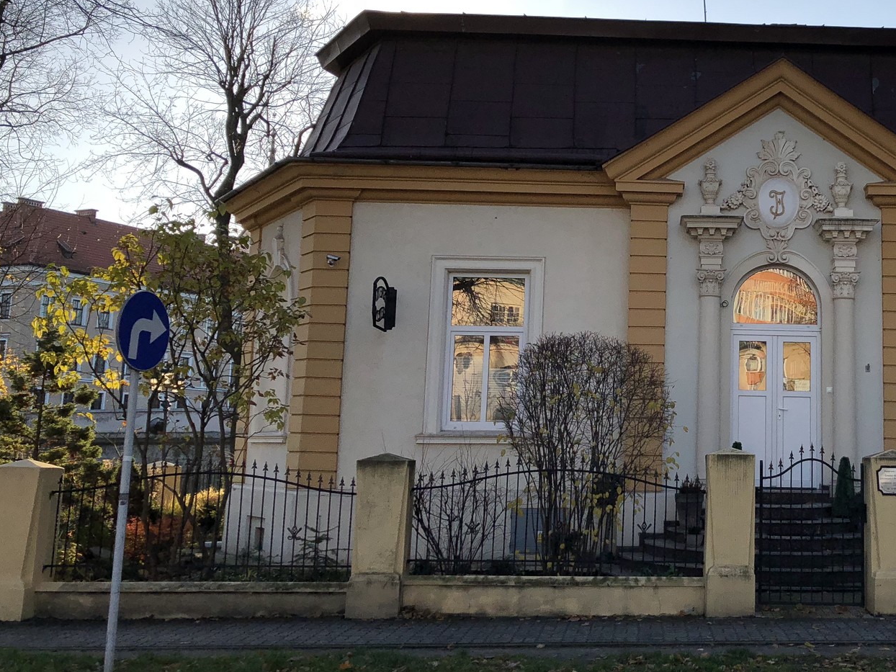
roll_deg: +0.0
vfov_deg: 30.8
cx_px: 712
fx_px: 1217
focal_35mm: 47
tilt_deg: +8.9
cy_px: 287
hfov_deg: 38.9
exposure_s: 1/1056
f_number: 1.8
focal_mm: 3.99
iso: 20
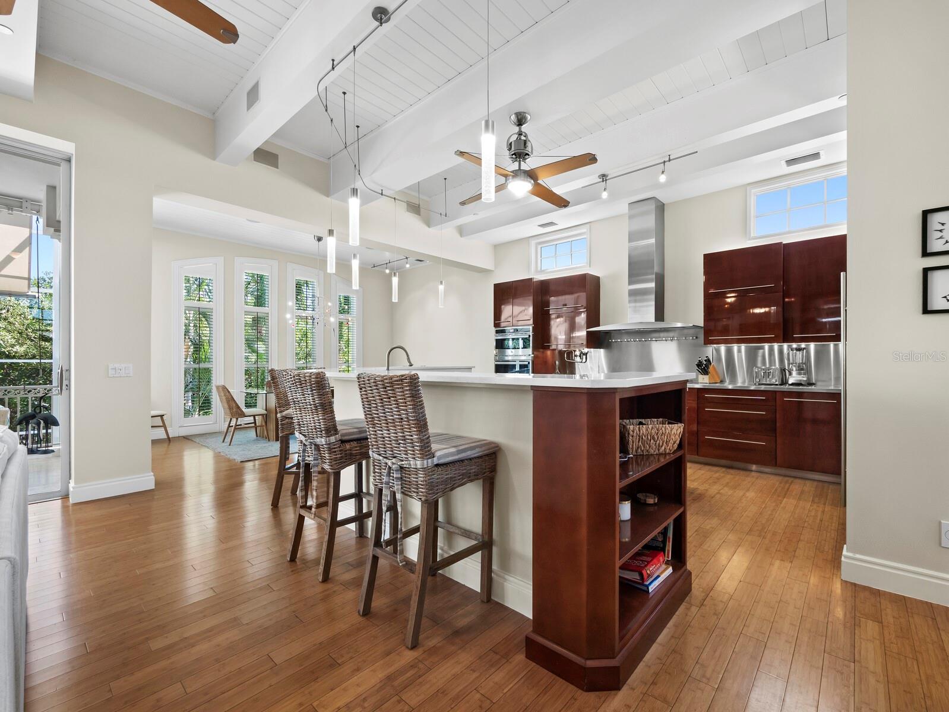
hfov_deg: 102.0
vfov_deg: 85.7
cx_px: 474
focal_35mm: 14
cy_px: 356
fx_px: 384
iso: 400
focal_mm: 7
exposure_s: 1/5
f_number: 7.1
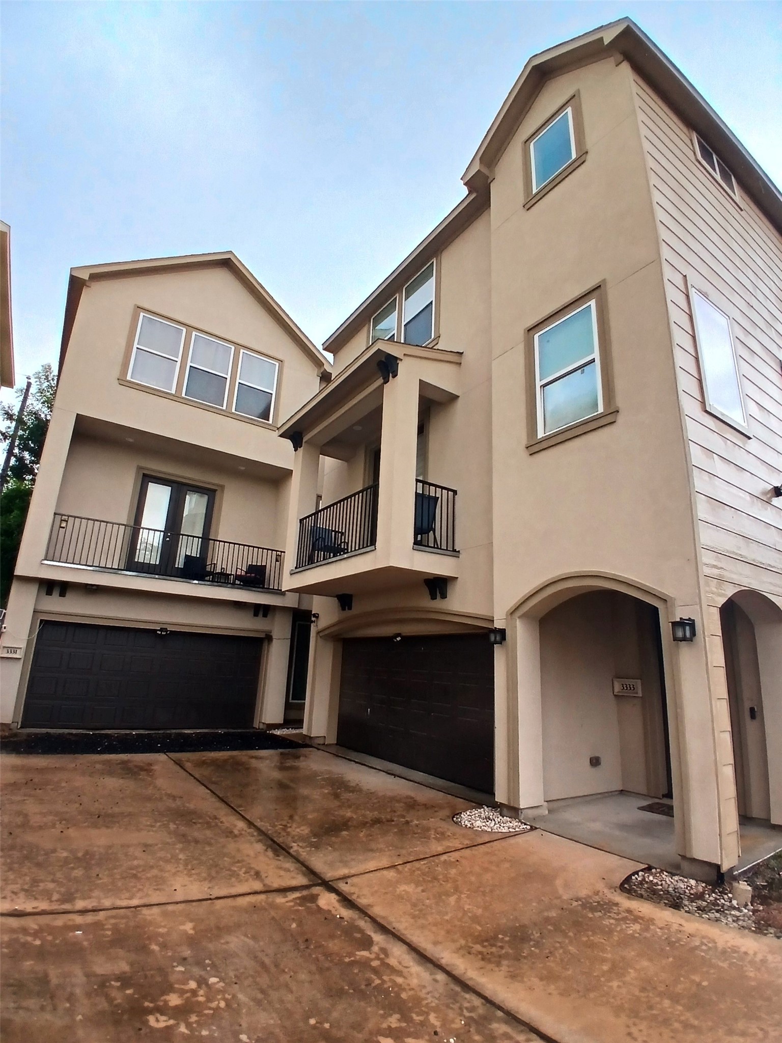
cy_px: 522
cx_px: 391
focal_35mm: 17
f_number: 2.2
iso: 50
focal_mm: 1.4
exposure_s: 1/333
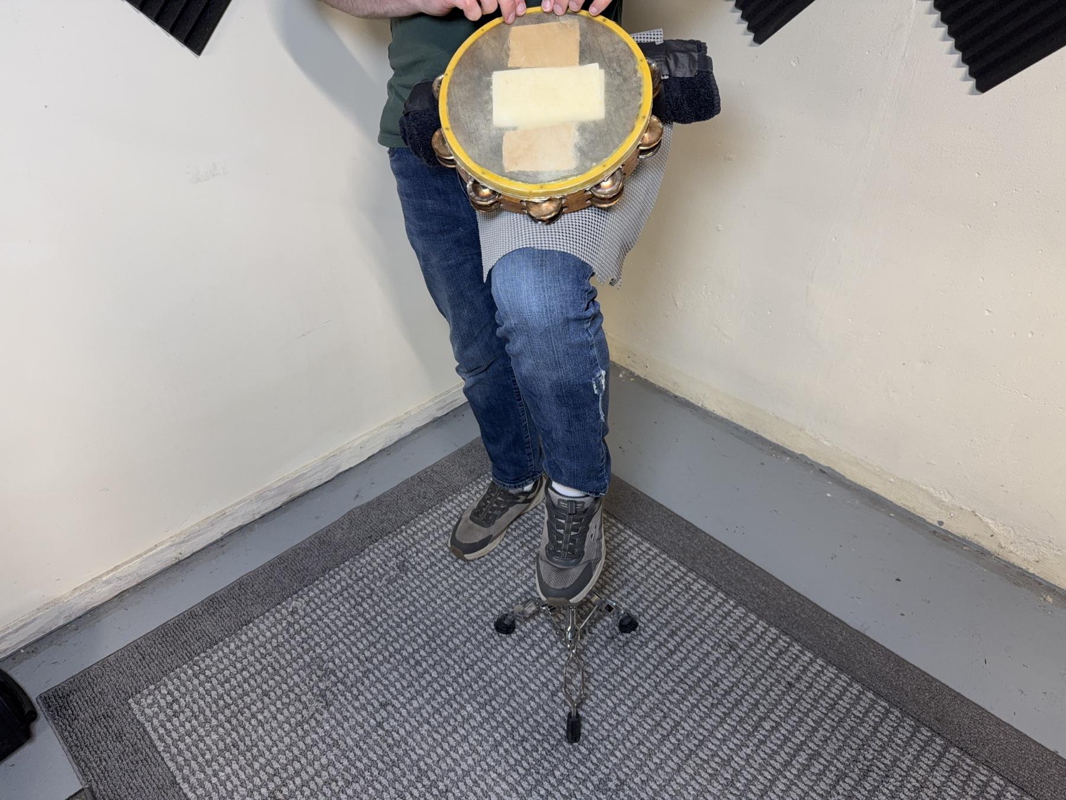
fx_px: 739
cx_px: 533
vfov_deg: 56.8
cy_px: 400
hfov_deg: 71.6
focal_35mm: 24
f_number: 1.78
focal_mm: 6.76
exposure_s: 1/60
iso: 125
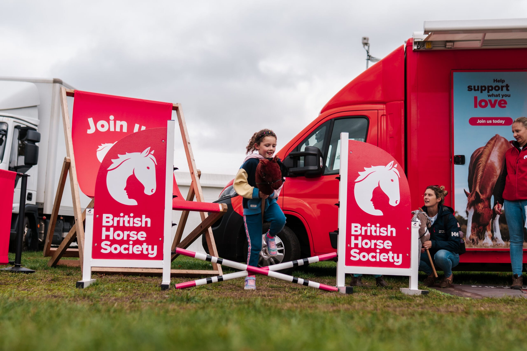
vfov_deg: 26.0
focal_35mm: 52
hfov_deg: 38.2
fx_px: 761
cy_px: 176
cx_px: 264
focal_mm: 35
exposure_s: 1/1250
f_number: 2.2
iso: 100
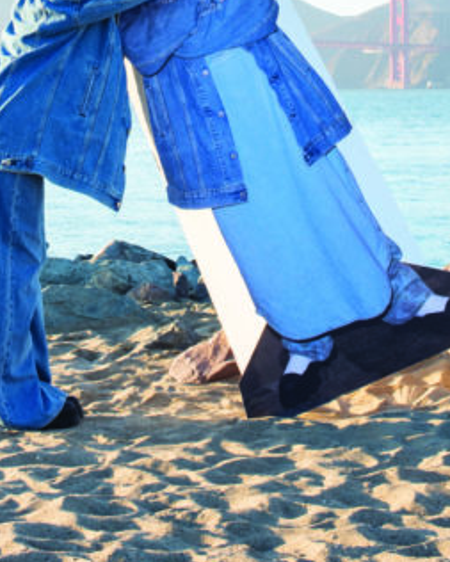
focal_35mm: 114
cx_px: 169
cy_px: -83
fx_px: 1897
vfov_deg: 16.3
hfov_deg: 13.5
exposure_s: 1/200
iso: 320
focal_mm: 50
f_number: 9
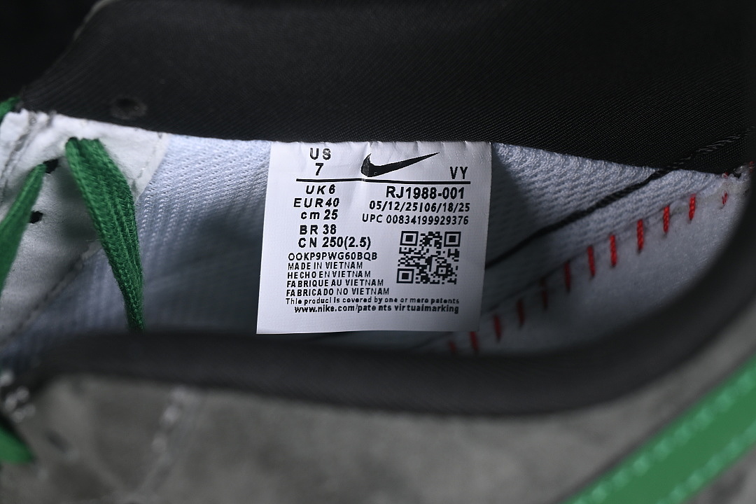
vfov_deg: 18.9
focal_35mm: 72
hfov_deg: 28.1
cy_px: 252
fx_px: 1512
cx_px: 378
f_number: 6.3
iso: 160
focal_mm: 48
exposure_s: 1/60
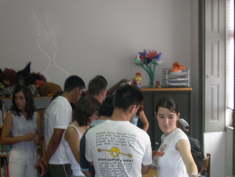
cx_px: 118
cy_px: 88
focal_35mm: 67
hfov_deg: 29.0
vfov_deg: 21.9
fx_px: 455
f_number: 3.7
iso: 129
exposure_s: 1/30
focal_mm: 14.2
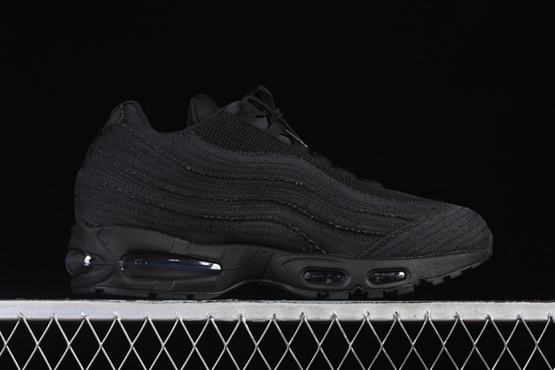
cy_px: 185
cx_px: 278
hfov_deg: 27.0
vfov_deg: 18.2
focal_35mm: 75
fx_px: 1156
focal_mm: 50
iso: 160
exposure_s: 1/60
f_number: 6.3
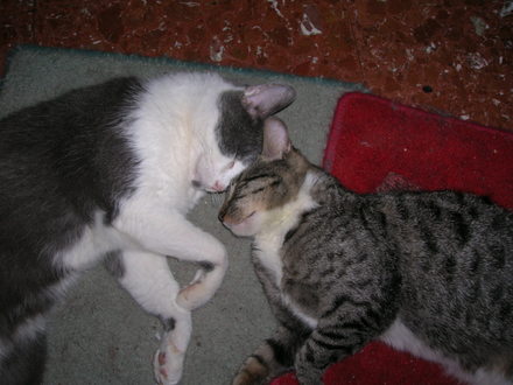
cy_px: 192
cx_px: 256
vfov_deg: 41.8
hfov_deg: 54.0
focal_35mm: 34
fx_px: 504
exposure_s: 1/60.1
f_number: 4.9
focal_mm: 5.7
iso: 50
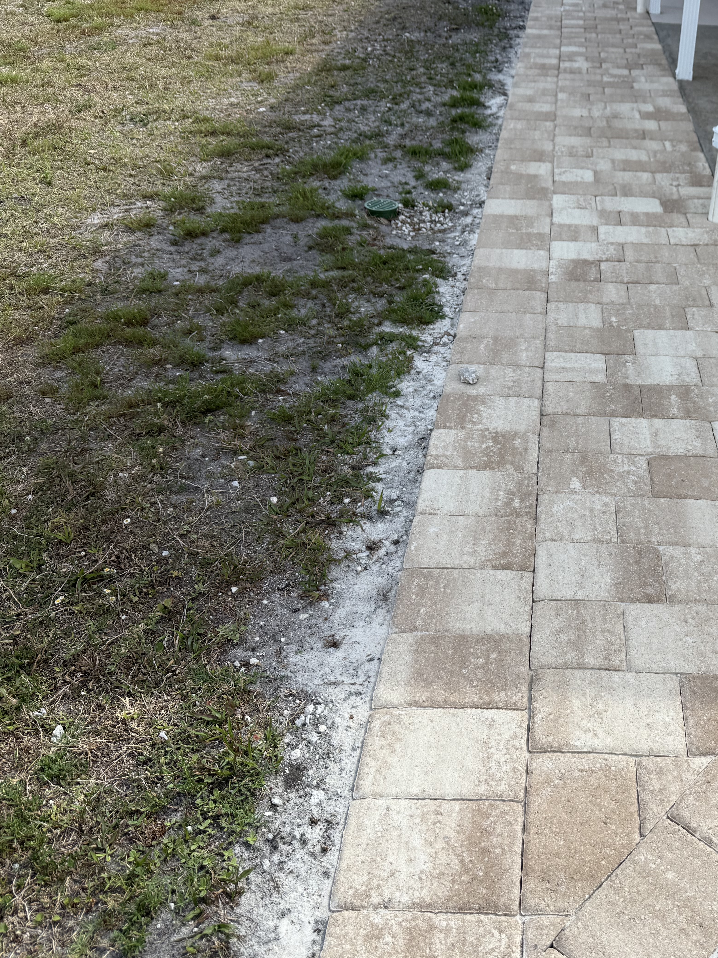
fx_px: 913
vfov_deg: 55.3
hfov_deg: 40.7
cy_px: 479
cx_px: 599
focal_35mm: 33
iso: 80
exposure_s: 1/3759
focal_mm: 6.76
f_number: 1.78
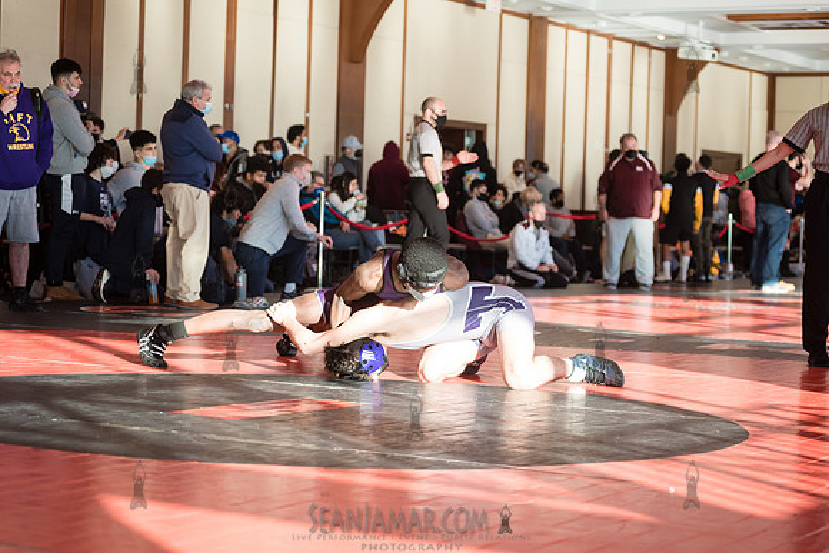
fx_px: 1843
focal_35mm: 80
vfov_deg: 17.1
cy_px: 276
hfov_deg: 25.4
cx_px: 414
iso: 400
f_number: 4
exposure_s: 1/400
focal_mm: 80
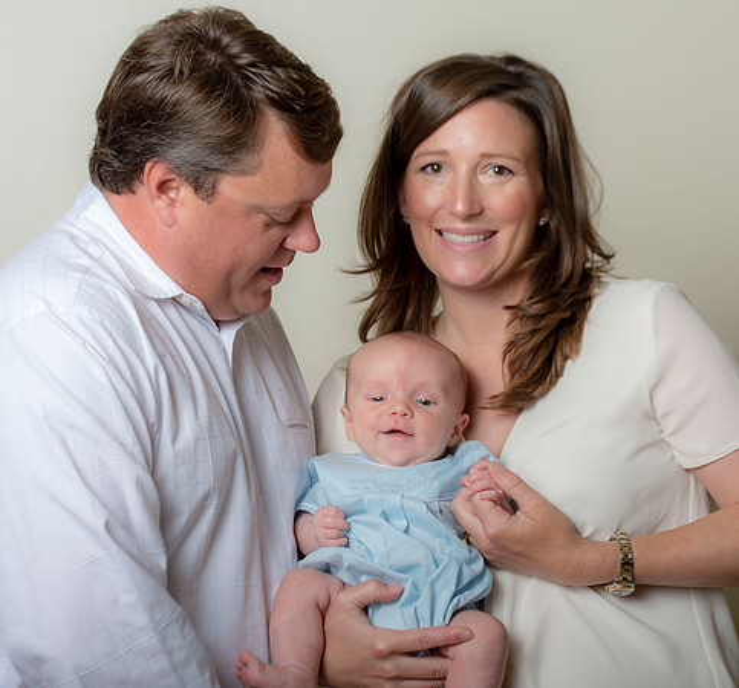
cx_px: 454
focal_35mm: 107
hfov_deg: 16.9
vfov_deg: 15.7
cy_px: 306
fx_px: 2489
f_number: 5.6
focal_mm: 78
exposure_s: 1/200
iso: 250
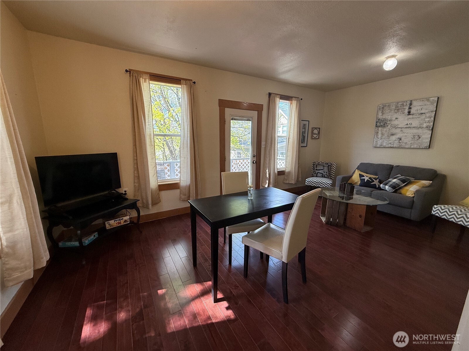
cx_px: 234
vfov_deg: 85.7
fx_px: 190
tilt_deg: -10.2
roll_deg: -0.1
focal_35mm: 14
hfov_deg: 102.1
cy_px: 176
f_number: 2.2
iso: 160
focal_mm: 2.22
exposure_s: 1/120
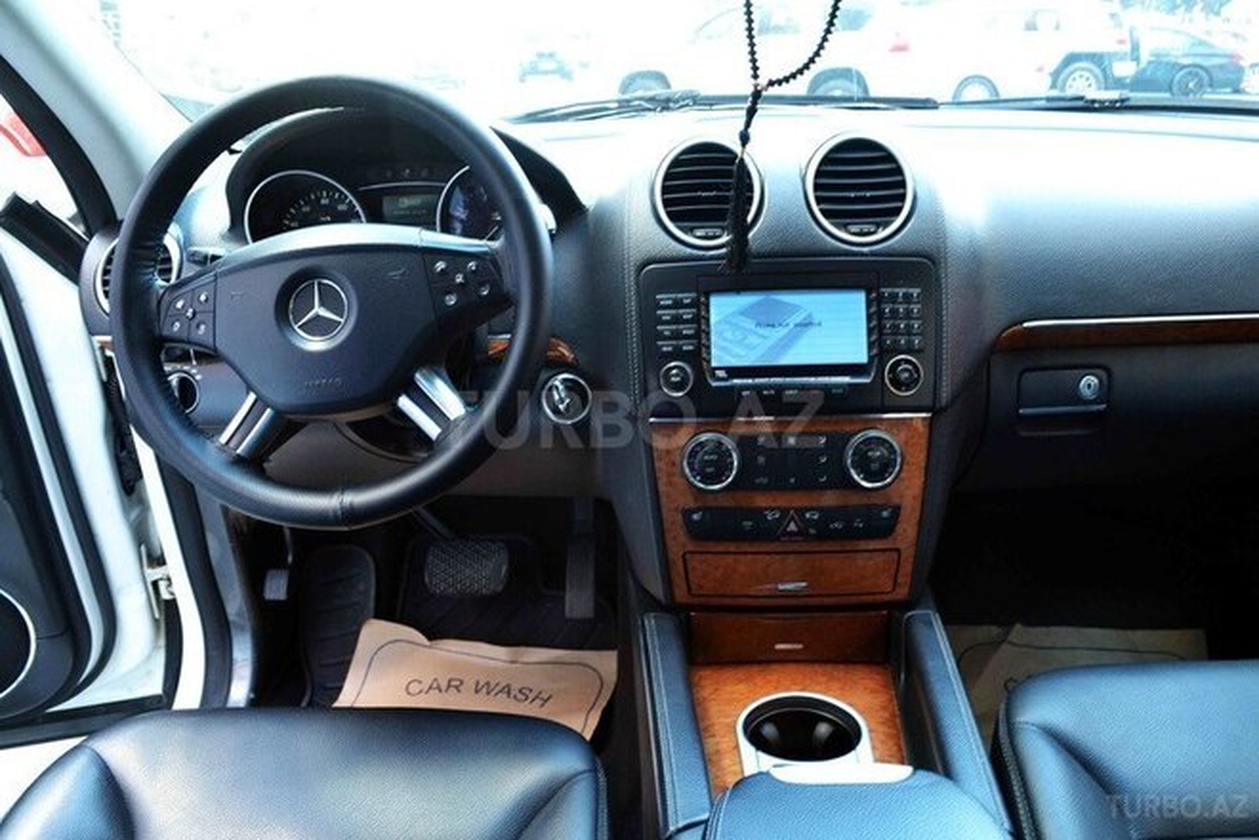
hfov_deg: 67.4
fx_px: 944
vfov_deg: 47.9
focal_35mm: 27
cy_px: 420
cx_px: 630
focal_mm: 18
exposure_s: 1/10
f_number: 6.3
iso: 800
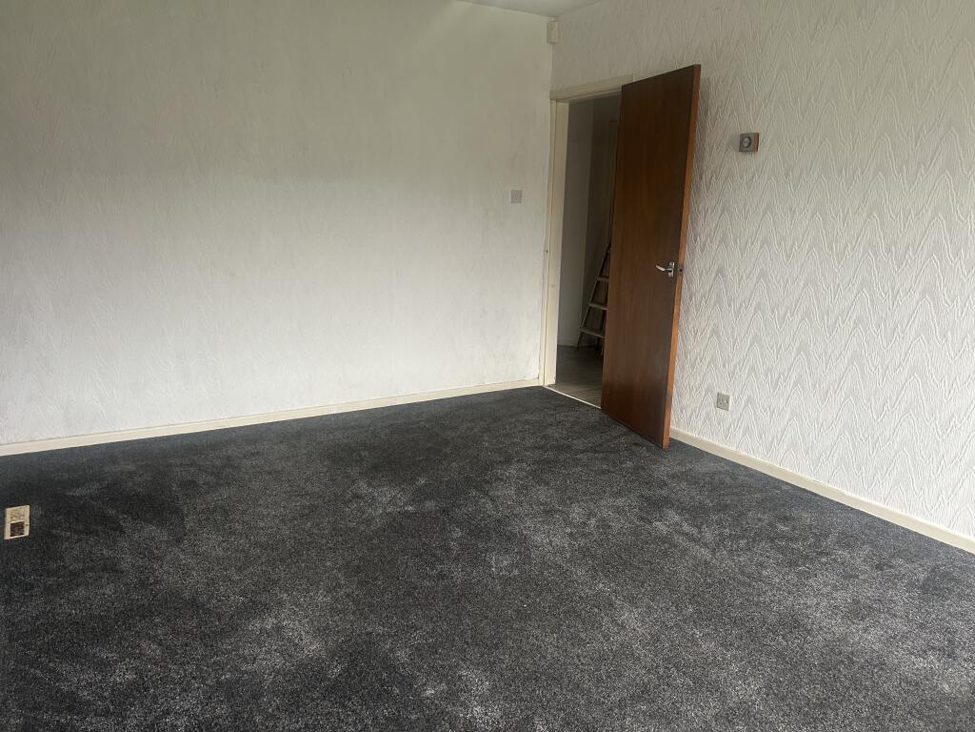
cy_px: 366
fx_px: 732
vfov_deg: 53.1
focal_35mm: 26
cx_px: 488
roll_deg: -1.5
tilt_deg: -12.7
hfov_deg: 67.3
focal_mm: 5.7
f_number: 1.5
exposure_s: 1/92
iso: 125
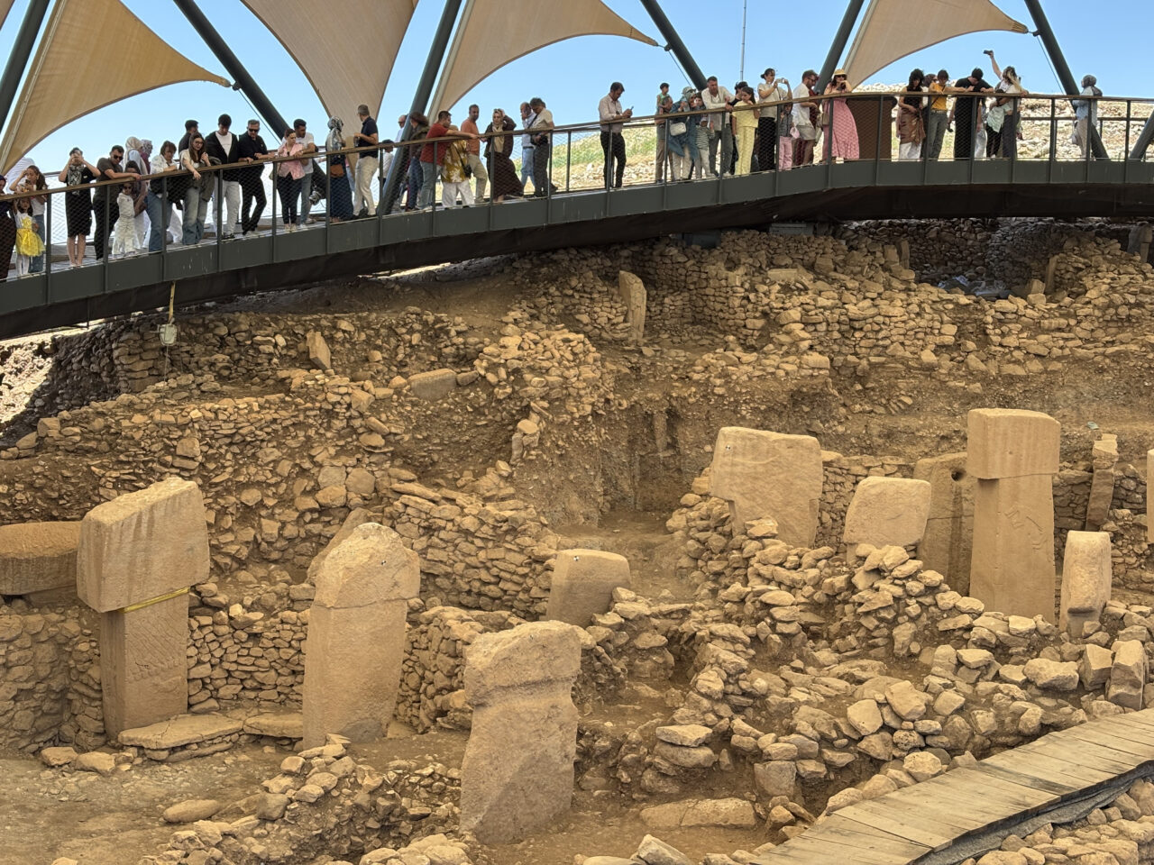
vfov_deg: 28.0
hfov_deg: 36.8
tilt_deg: -4.7
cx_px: 577
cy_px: 432
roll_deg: -2.3
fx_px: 1734
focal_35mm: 52
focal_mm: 5.96
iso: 32
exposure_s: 1/425
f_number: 1.6
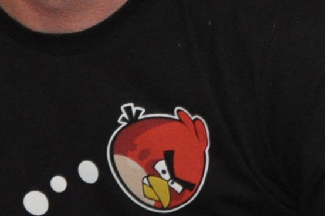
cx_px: 946
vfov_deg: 3.9
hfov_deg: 5.6
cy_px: 165
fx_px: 3138
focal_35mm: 348
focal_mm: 30
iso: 800
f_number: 4.2
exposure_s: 1/60
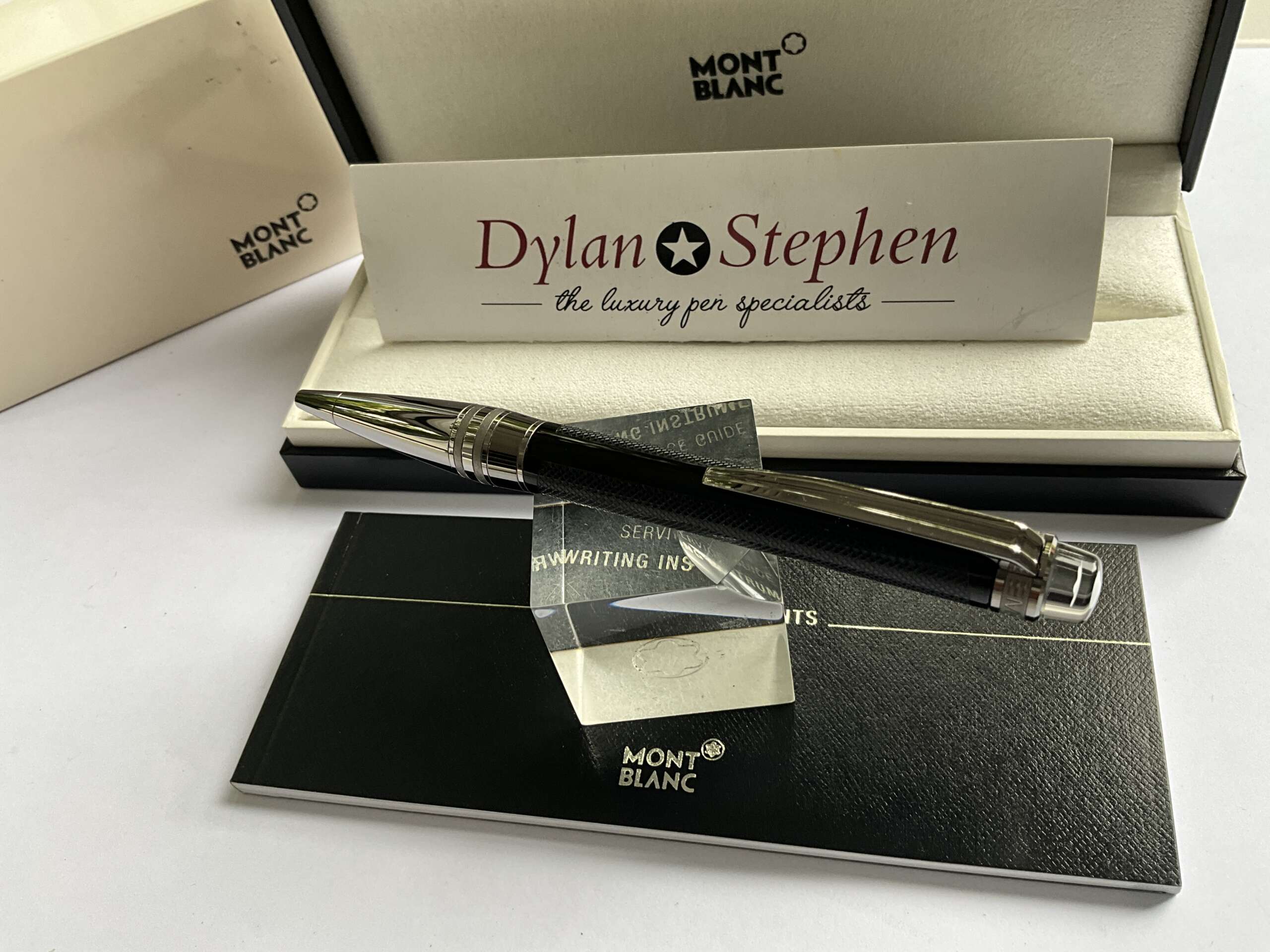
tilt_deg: -50.0
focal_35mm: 29
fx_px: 1064
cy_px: 476
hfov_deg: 61.7
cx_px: 635
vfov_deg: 48.2
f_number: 1.8
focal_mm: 3
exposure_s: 1/122
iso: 50
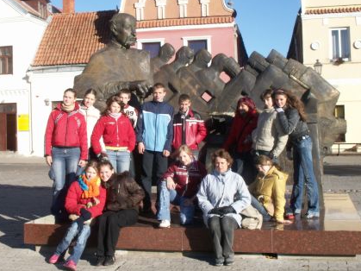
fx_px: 553
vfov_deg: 27.5
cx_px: 170
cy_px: 114
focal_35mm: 53
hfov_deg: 36.2
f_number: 7.1
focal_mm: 7.7
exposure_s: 1/125
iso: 50
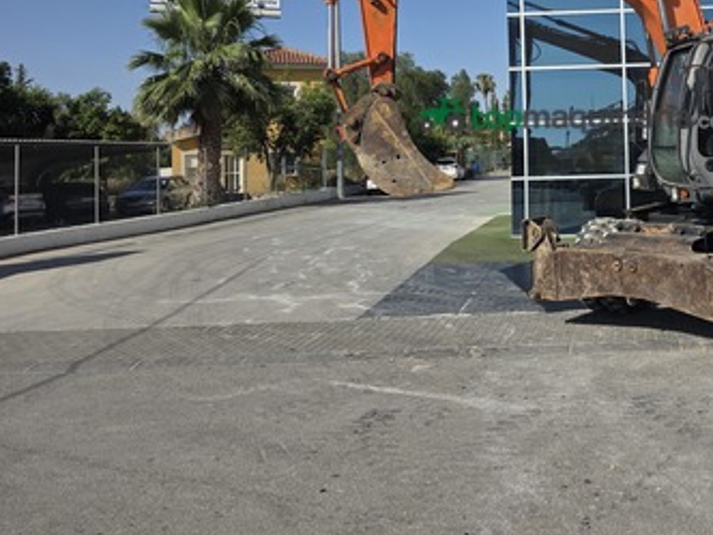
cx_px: 581
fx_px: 783
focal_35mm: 38
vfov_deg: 36.6
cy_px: 116
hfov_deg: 46.2
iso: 80
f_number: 1.7
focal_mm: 6.3
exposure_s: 1/7944
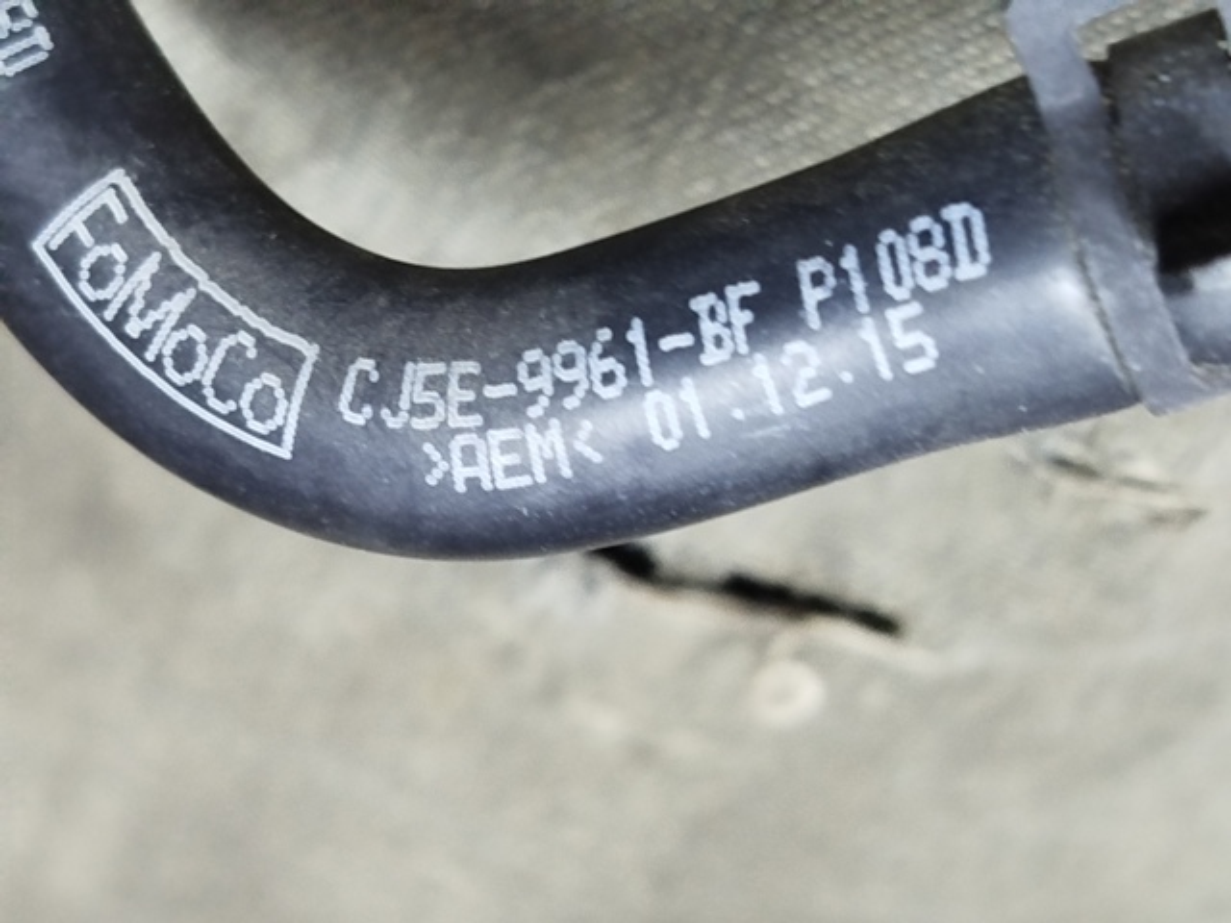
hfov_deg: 27.0
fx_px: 2560
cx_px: 616
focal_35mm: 72
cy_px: 462
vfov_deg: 20.4
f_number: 1.7
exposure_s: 1/33
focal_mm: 5.31
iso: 800
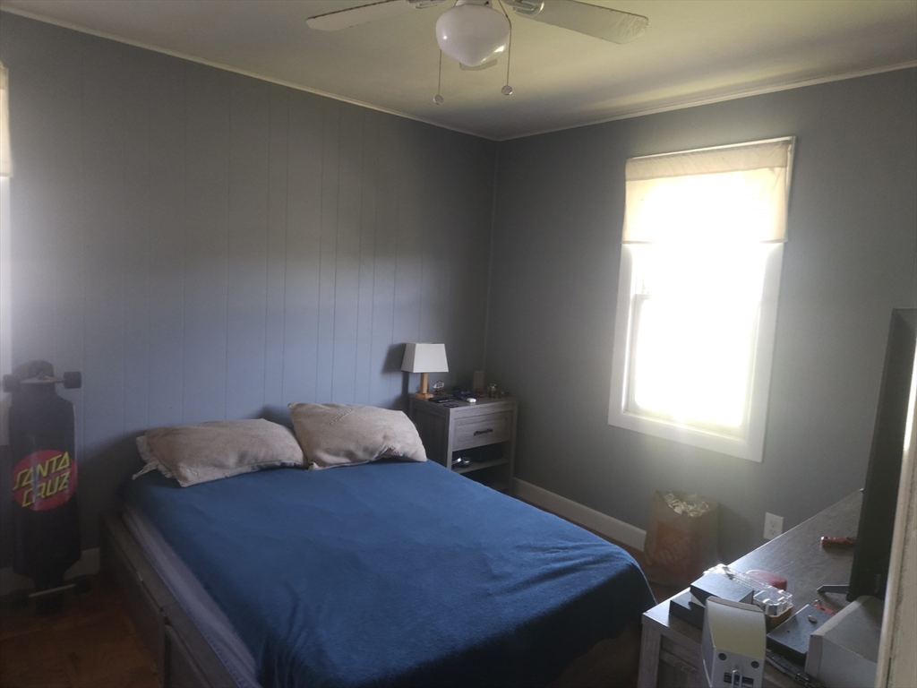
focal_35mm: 23
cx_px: 458
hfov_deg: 73.9
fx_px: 609
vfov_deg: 58.9
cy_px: 344
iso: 200
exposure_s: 1/60
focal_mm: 5.4
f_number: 1.8
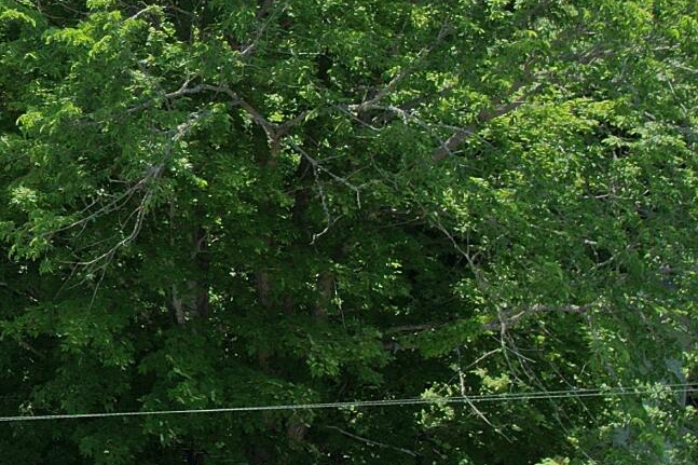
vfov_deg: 13.3
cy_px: 30
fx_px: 1977
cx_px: -332
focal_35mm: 102
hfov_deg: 18.0
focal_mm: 8.38
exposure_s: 1/2000
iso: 100
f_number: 2.8
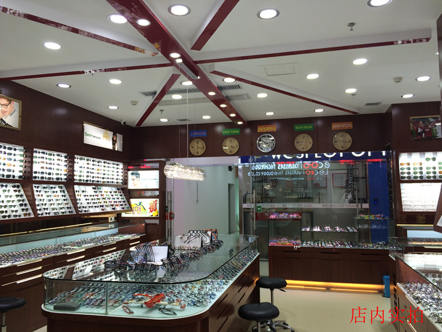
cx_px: 221
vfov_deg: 48.2
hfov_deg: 61.7
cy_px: 166
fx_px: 370
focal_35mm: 29
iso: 32
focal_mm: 4.15
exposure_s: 1/50
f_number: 2.2
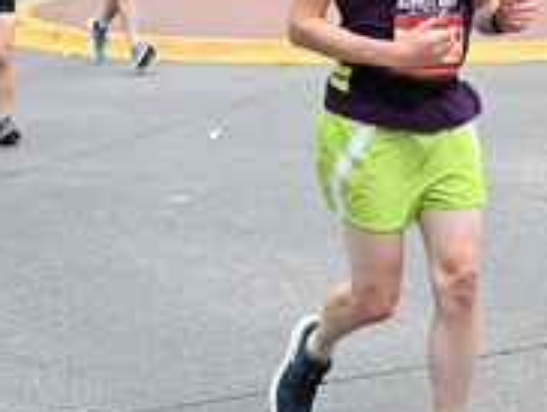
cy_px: -56
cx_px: 433
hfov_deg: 16.0
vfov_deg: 12.0
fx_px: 1930
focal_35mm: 122
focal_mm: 42
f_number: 4
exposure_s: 1/1000
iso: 1600
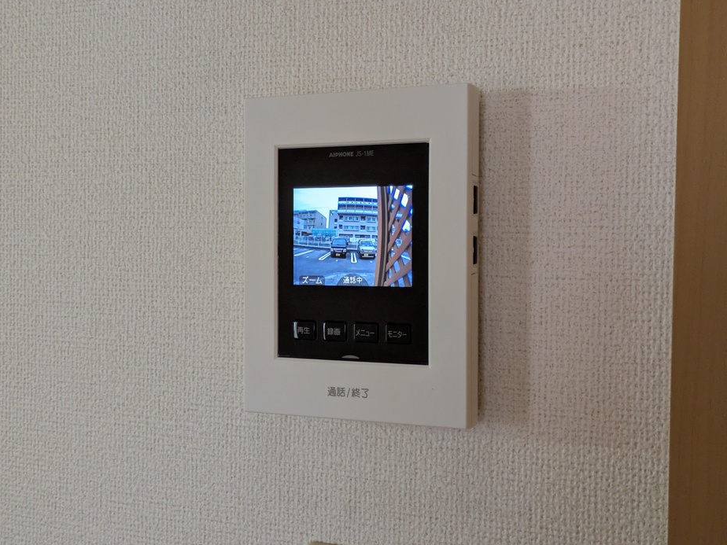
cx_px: 350
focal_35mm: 53
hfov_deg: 36.2
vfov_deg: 27.5
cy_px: 263
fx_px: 1113
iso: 128
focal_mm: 5.43
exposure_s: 1/40
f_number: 1.89
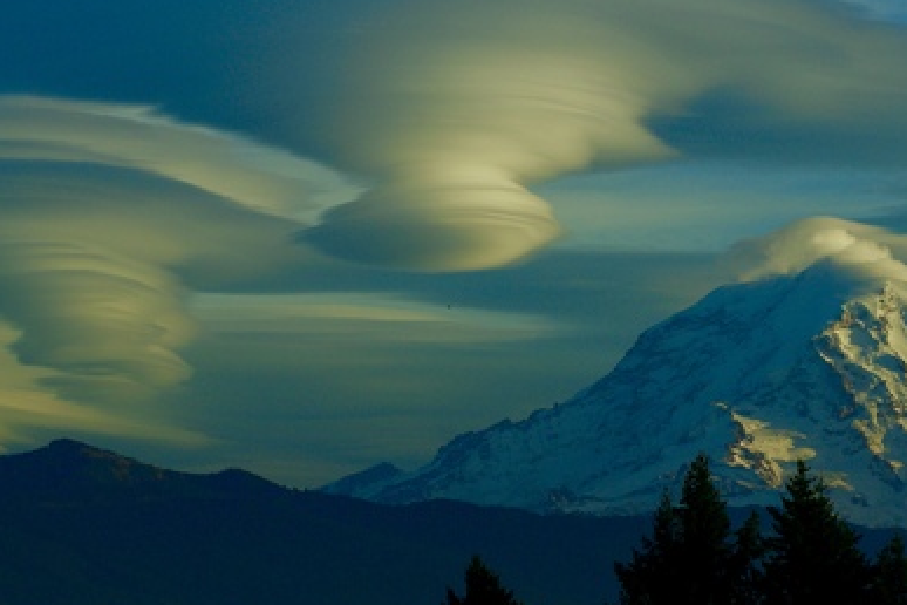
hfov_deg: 8.6
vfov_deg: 5.7
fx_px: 6021
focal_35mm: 239
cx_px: 539
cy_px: 208
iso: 100
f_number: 9
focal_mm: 110
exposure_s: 1/250
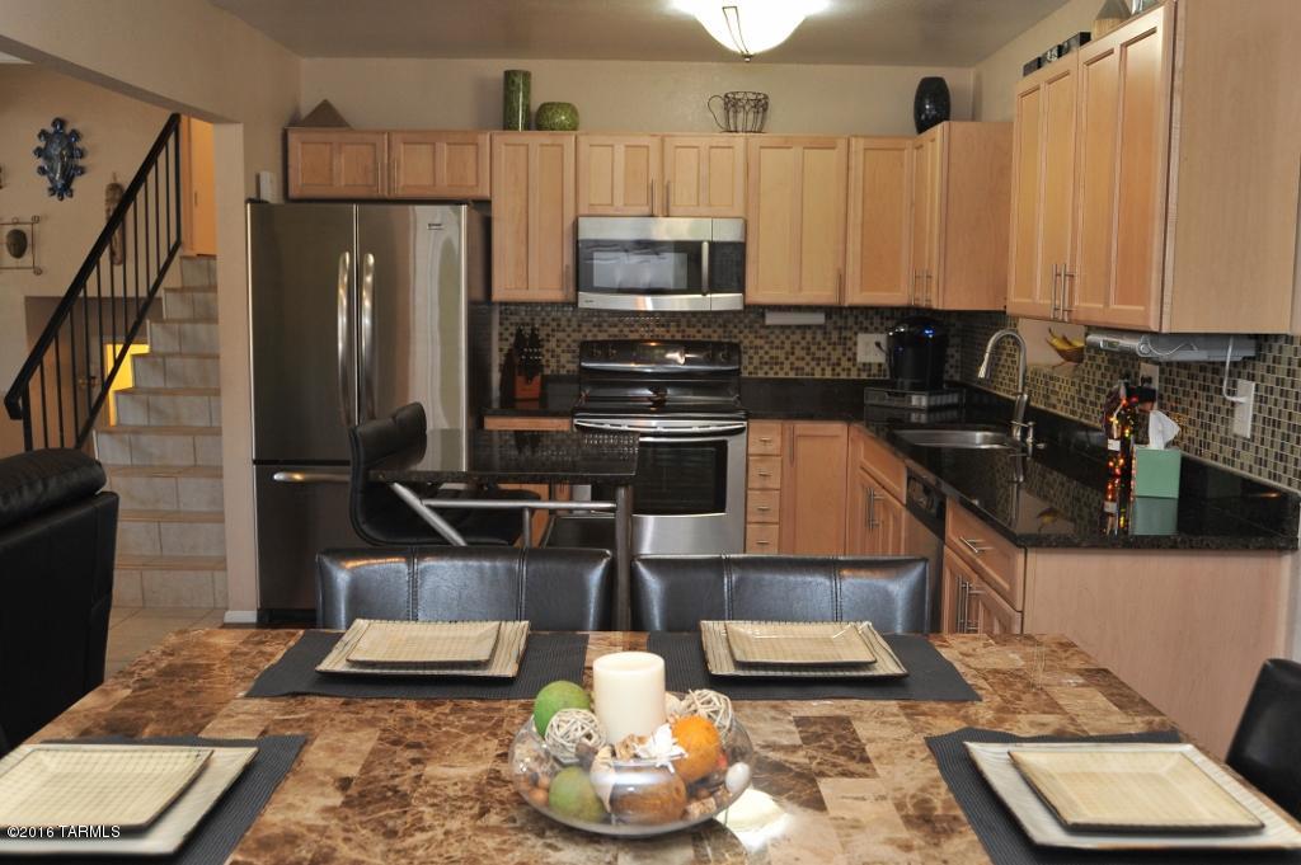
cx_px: 650
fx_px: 1264
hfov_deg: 54.5
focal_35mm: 35
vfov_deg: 37.8
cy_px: 432
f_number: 5.6
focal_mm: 35
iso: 1000
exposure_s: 1/30
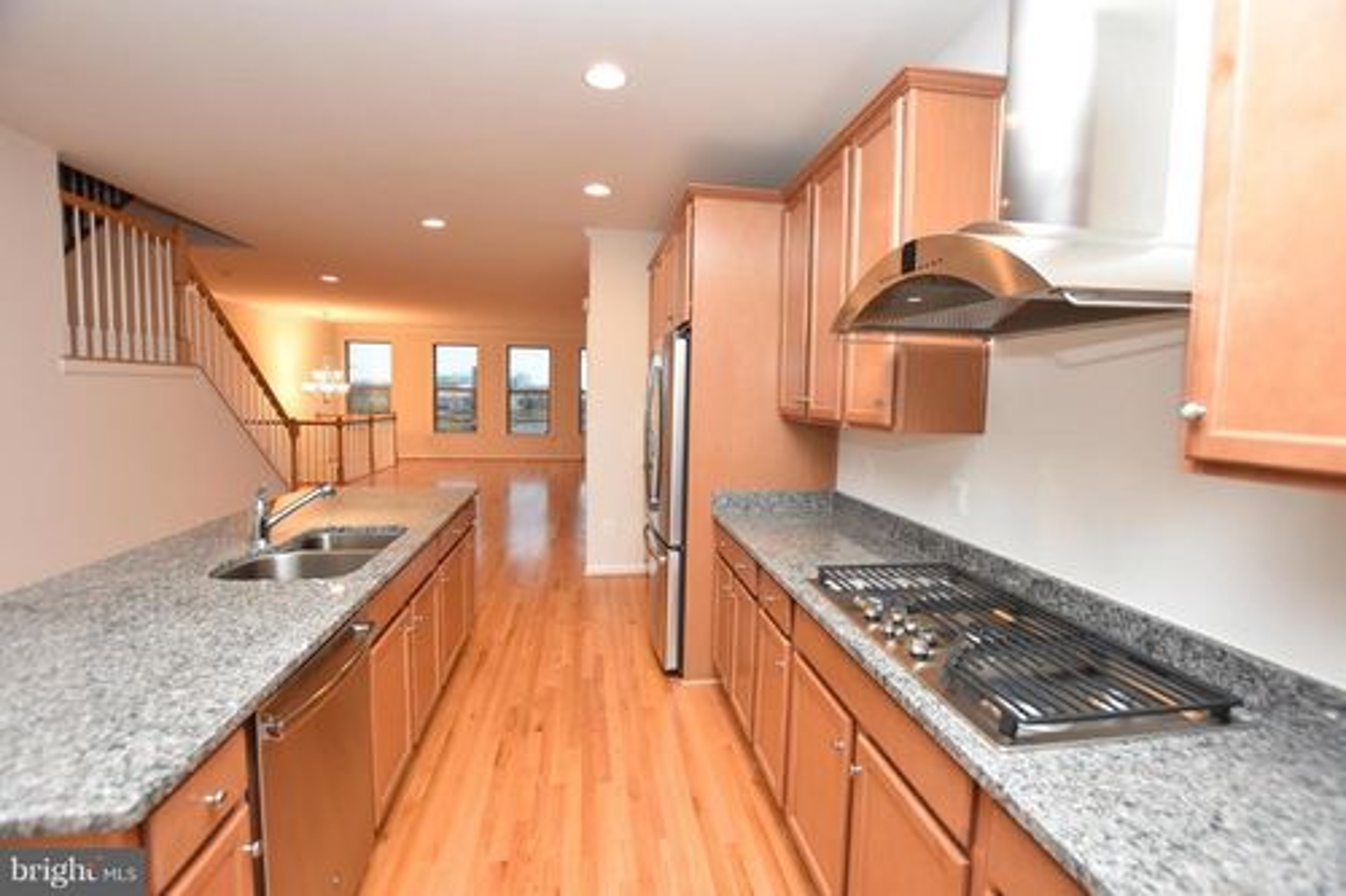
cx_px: 673
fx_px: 561
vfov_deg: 77.3
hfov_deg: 100.4
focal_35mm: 15
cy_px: 448
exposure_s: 1/80
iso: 800
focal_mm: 10
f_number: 4.5
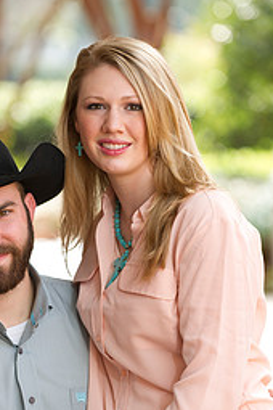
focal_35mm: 238
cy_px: 304
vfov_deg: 8.6
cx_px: 60
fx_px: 2707
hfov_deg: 5.8
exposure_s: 1/200
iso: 250
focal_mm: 135
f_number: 3.2
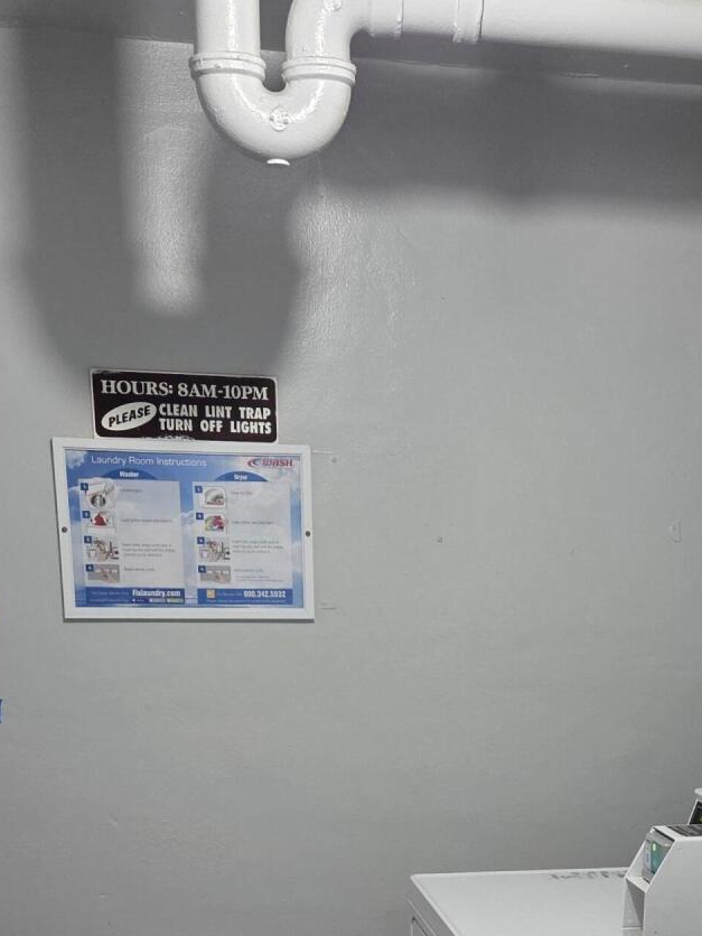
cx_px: 509
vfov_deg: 32.5
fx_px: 1487
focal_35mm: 55
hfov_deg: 26.3
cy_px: 902
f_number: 1.8
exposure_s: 1/120
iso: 250
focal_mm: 5.4
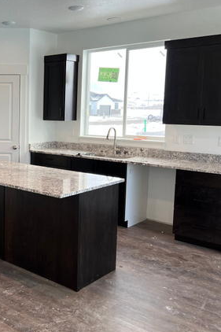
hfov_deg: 30.6
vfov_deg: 47.4
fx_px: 378
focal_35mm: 41
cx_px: 8
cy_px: 154
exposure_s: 1/225
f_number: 1.5
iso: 40
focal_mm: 5.7
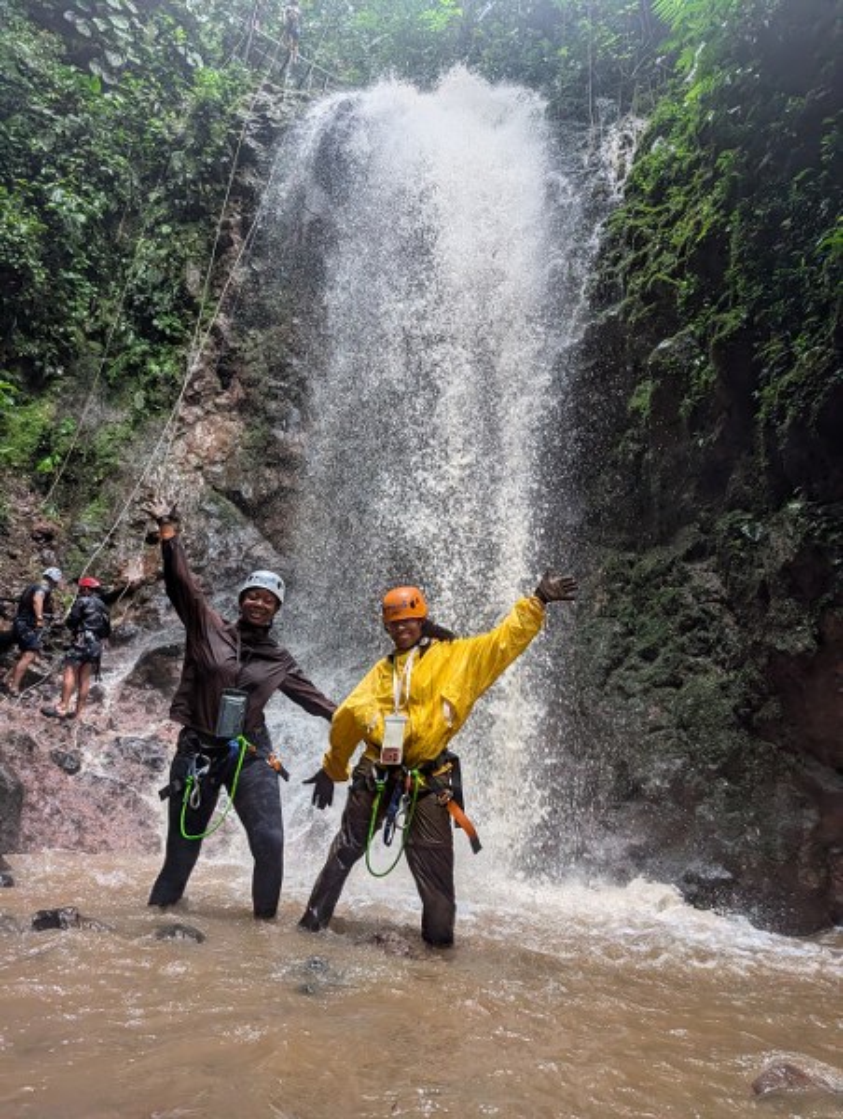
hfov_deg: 57.0
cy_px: 560
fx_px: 777
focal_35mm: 24
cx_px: 422
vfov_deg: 71.5
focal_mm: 6.9
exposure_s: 1/636
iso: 556
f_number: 1.68
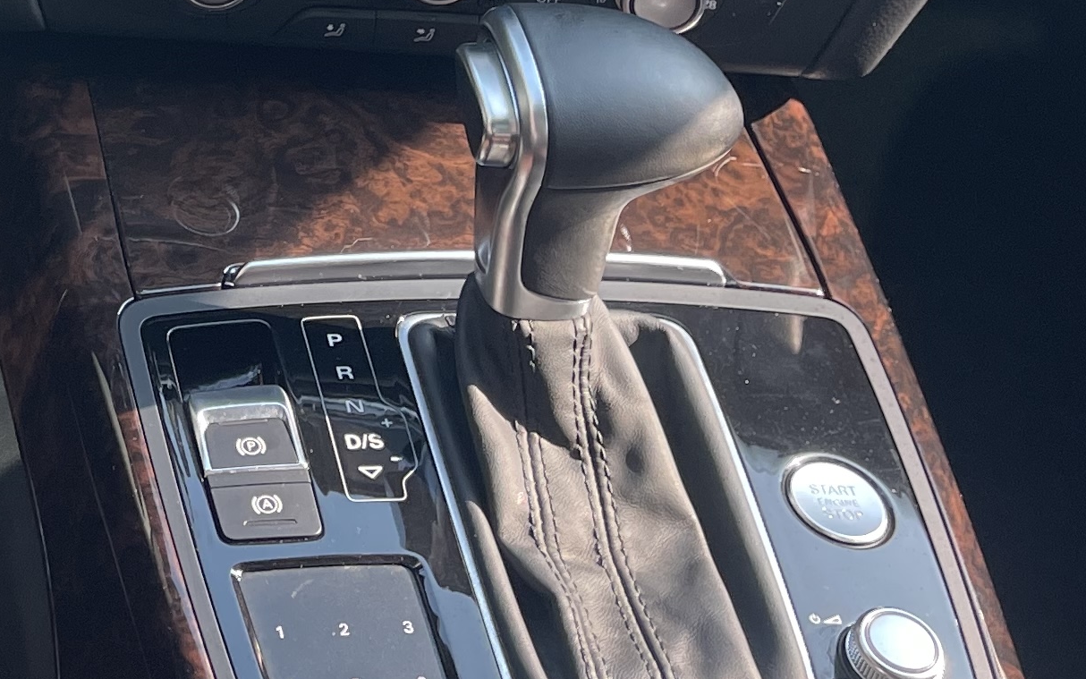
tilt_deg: -27.7
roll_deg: +0.0
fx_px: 2605
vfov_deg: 13.9
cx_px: -375
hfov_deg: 21.1
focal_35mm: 88
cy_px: -346
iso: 64
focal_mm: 5.1
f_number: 1.6
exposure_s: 1/121
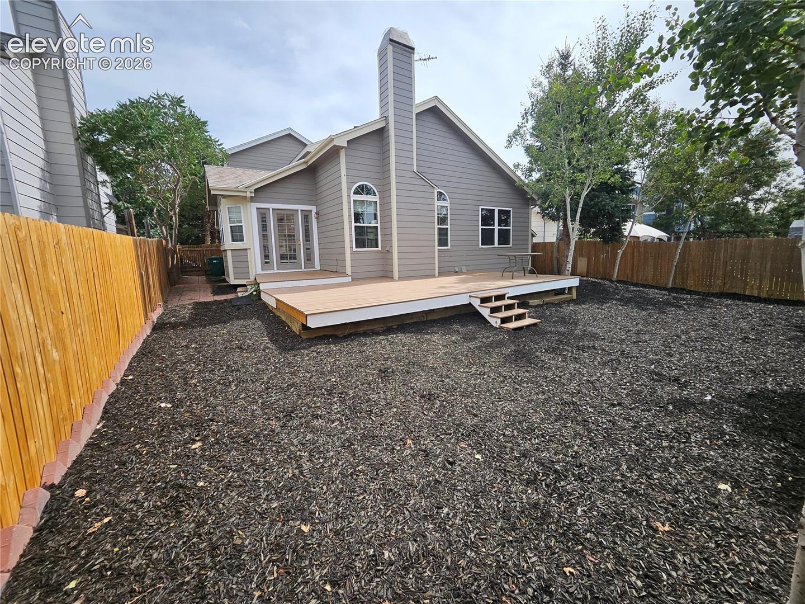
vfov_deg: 89.9
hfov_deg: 106.2
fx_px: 302
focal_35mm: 13
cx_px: 402
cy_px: 302
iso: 32
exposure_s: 1/1002
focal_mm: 1.7
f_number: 2.2
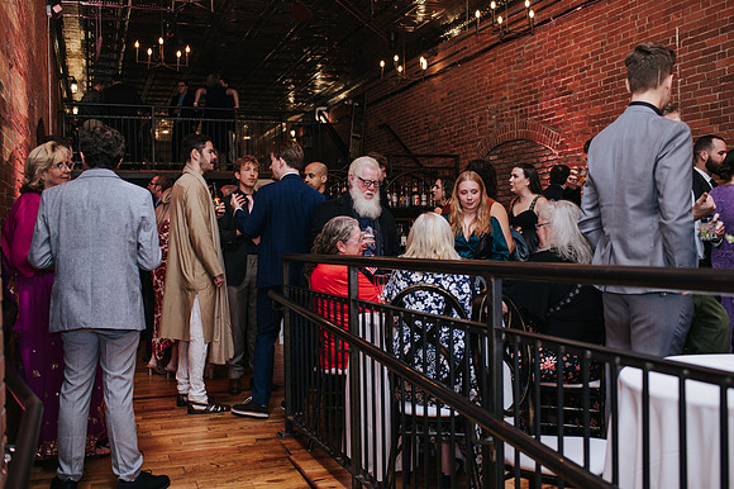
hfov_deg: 53.3
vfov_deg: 36.9
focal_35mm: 36
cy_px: 244
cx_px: 367
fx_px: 732
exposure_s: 1/200
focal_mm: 35
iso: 800
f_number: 3.2
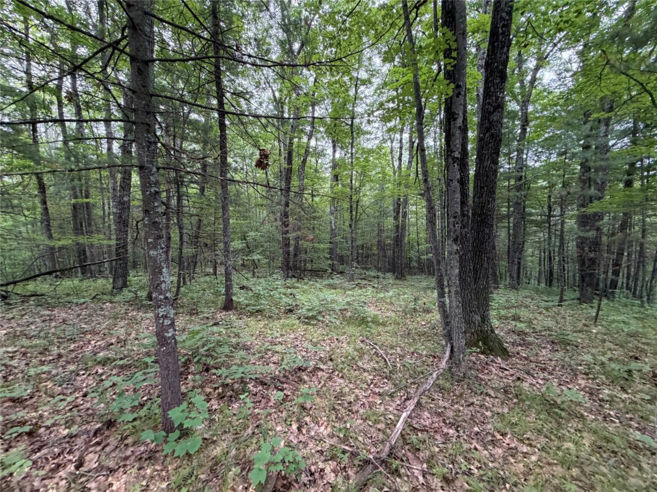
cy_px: 246
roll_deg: +1.4
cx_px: 328
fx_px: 266
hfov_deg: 102.1
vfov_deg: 85.7
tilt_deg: -4.3
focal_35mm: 14
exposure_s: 1/68
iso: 320
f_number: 2.2
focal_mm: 2.22
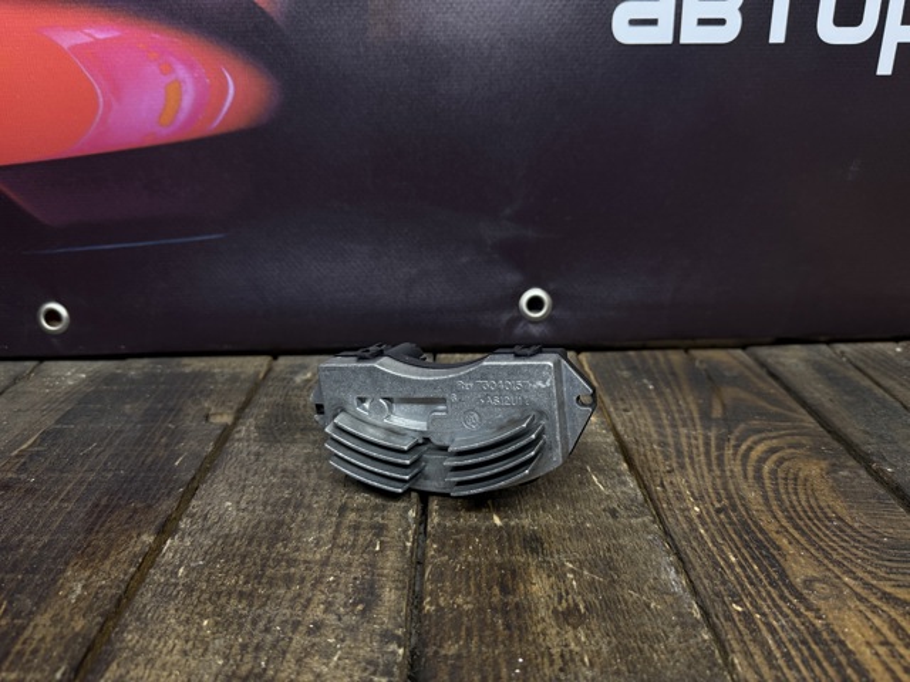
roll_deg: +1.0
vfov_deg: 56.8
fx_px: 631
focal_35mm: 24
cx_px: 455
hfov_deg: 71.6
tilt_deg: -19.0
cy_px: 341
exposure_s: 1/74
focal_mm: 6.76
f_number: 1.78
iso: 200
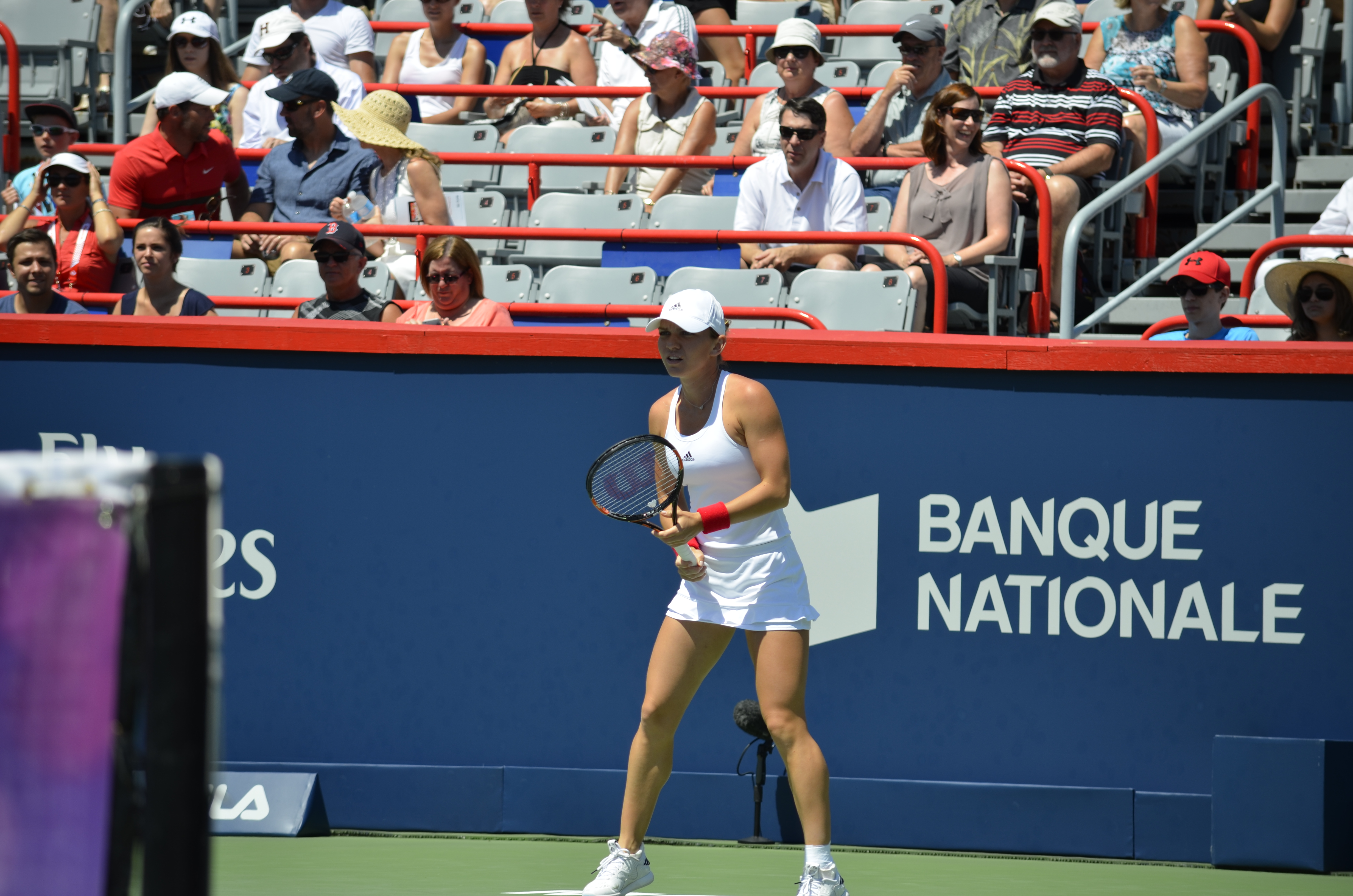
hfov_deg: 8.1
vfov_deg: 5.4
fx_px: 9564
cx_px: 676
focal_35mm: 255
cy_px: 448
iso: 100
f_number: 5
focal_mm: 170
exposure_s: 1/800
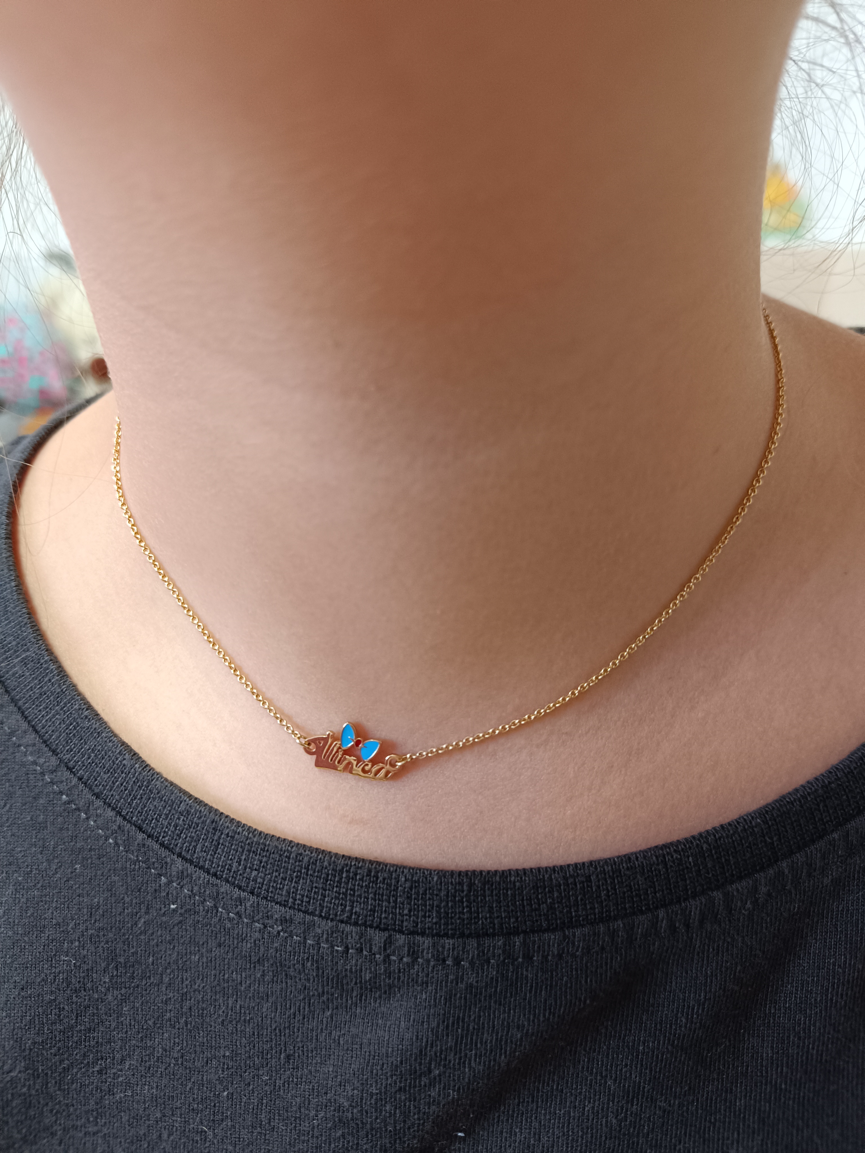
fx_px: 800
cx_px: 432
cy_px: 576
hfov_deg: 56.8
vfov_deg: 71.6
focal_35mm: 24
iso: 649
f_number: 1.88
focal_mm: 5.59
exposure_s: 1/50.1
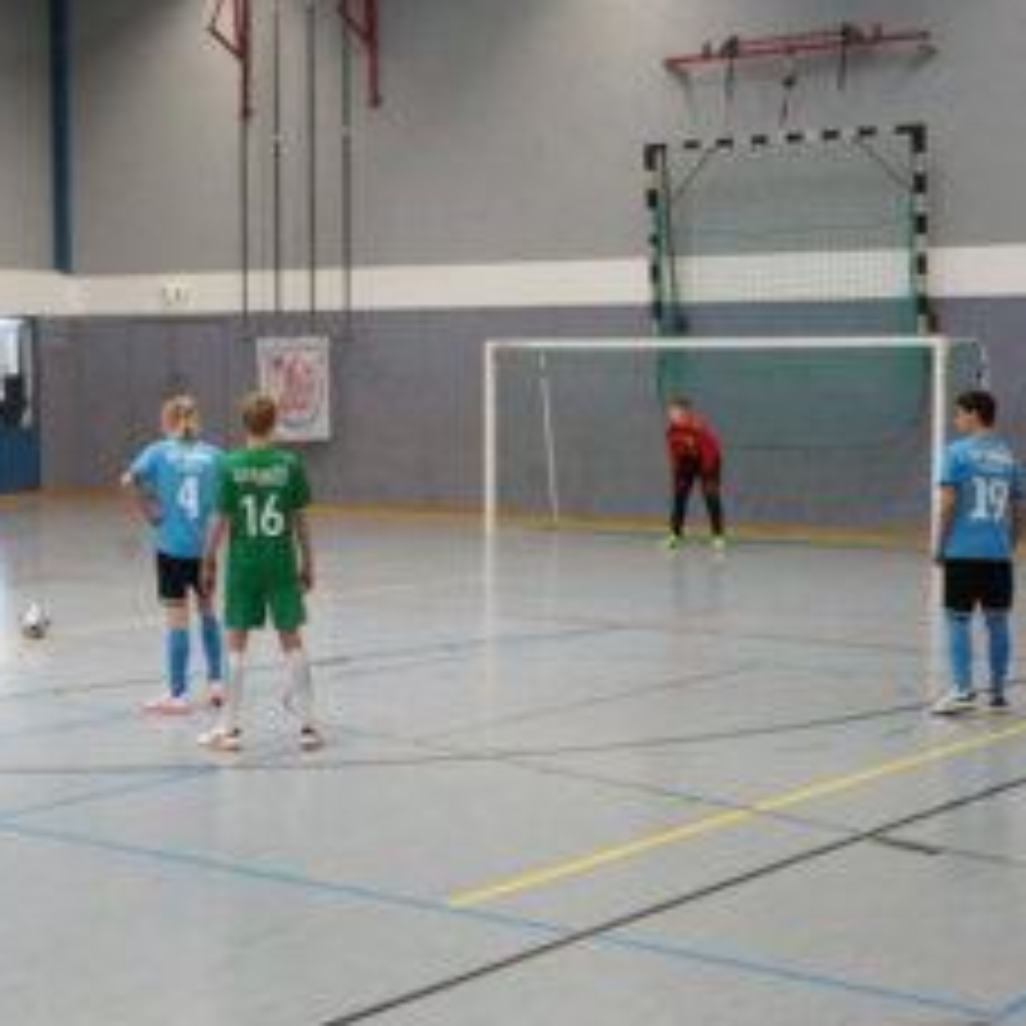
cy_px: 508
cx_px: 342
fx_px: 2171
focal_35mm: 65
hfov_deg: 26.4
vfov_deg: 26.6
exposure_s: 1/60
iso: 3200
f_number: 13
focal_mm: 29
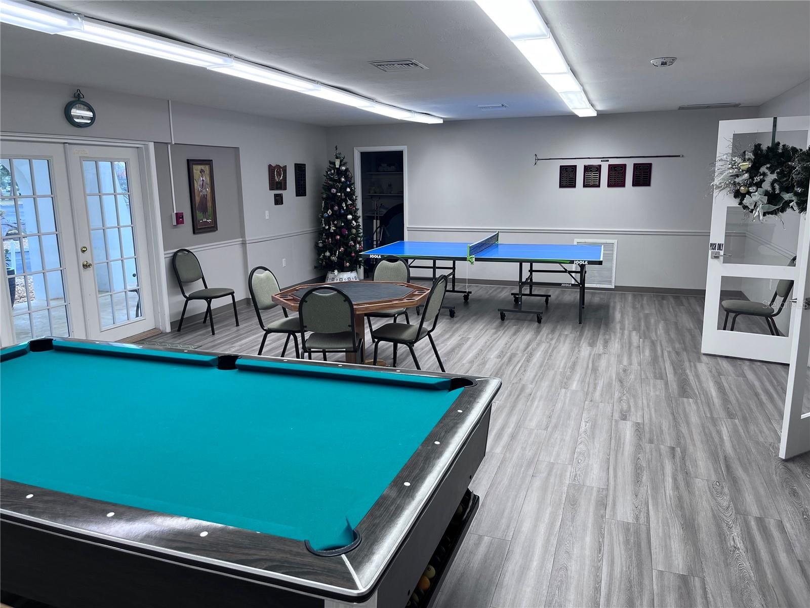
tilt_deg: -10.3
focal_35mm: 26
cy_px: 304
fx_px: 608
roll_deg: +1.3
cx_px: 405
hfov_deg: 67.3
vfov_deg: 53.1
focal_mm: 5.1
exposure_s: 1/120
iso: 64
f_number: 1.6
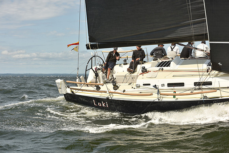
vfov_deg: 19.5
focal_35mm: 70
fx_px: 445
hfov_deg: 28.8
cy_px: 76
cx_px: 114
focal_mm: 70
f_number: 10
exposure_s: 1/800
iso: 250
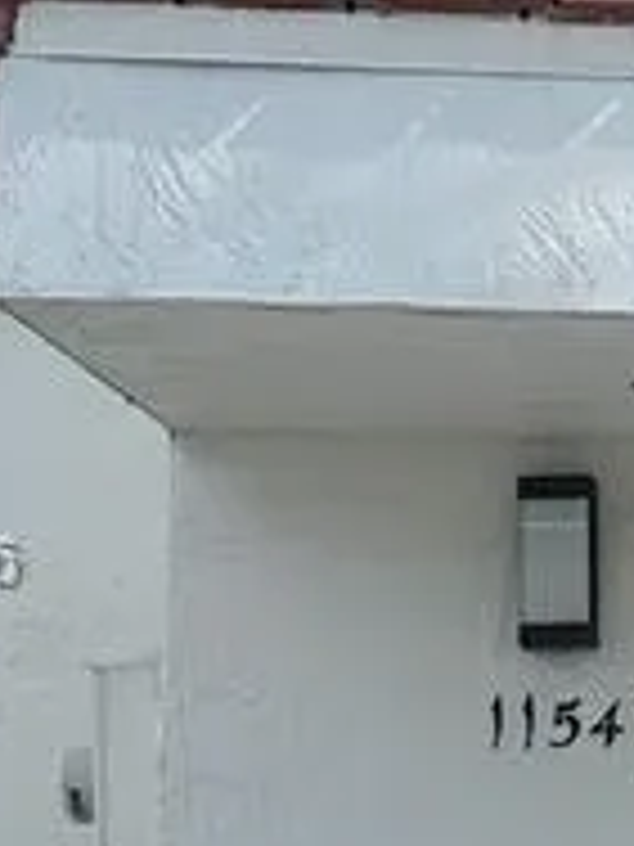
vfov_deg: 11.9
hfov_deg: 8.5
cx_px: 1210
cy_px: 567
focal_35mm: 166
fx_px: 4054
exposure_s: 1/647
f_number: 2.4
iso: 50
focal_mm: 4.3
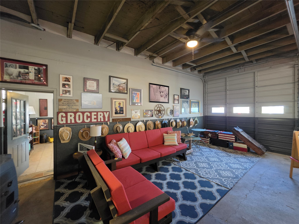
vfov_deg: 89.9
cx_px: 150
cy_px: 112
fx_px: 112
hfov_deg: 106.2
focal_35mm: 13
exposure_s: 1/60
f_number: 1.9
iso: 800
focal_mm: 2.2
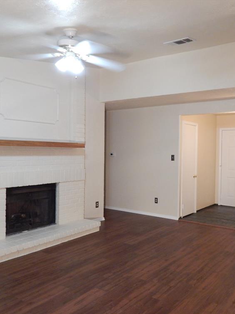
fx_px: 272
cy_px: 159
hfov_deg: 45.9
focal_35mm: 30
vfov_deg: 60.0
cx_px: 160
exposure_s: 1/30
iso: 400
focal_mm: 4
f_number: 3
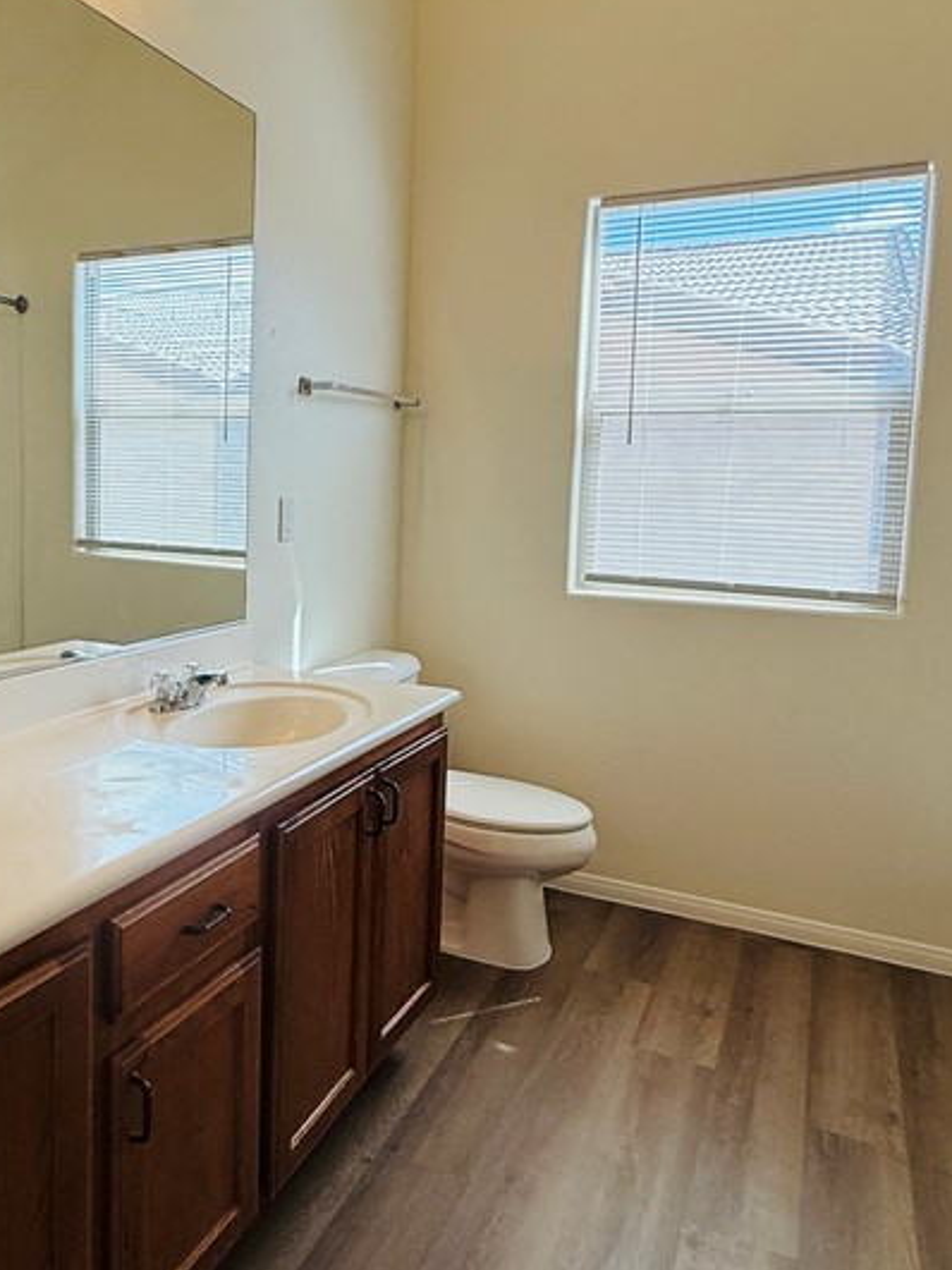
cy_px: 562
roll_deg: -0.7
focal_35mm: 27
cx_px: 313
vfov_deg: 65.1
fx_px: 990
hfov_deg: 50.4
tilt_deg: -3.6
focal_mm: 2.22
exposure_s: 1/173
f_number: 2.2
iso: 50
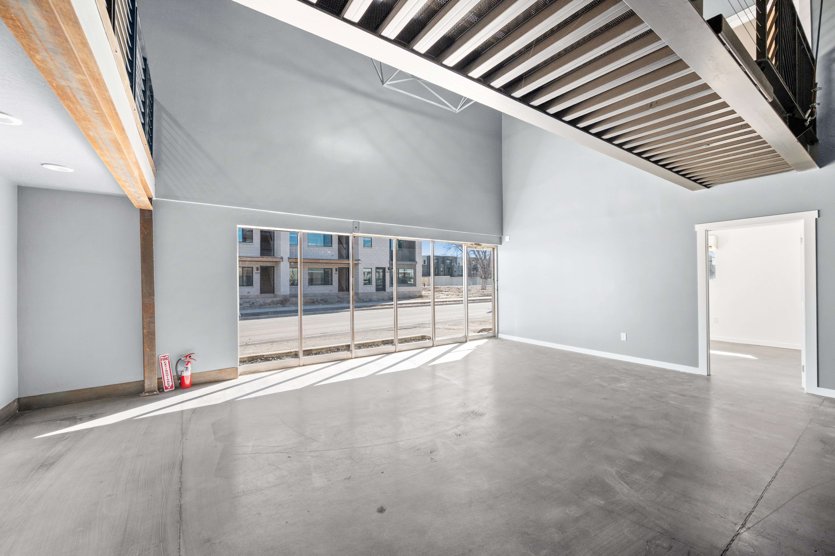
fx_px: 324
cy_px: 278
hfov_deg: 104.3
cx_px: 418
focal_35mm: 14
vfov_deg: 81.1
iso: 500
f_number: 7.1
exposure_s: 1/40
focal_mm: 14
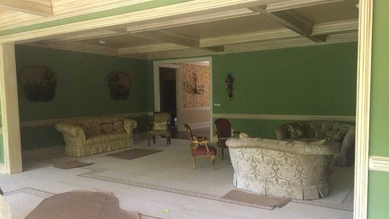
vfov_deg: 36.6
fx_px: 330
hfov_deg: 61.0
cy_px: 124
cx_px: 196
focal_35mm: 32
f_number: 2.2
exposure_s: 1/30
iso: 125
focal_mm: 4.15
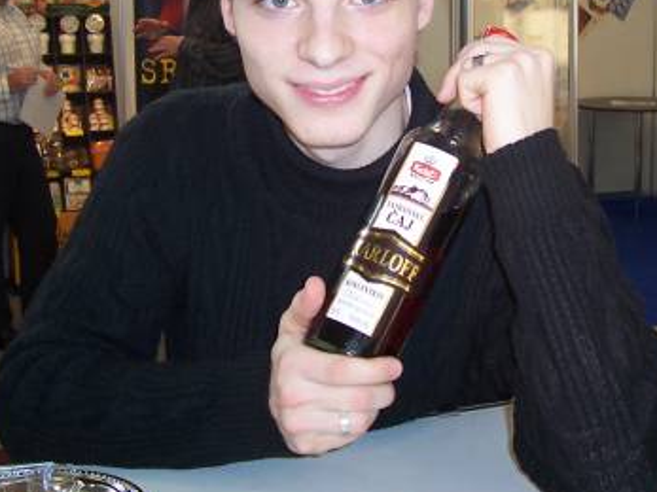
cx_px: 365
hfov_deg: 30.3
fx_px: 1214
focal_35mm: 64
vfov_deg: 22.6
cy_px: 98
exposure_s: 1/60
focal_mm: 5.6
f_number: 2.8
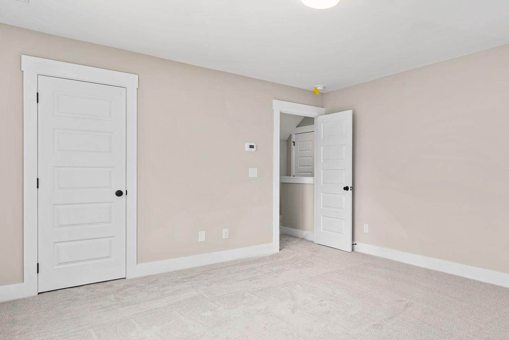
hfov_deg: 74.1
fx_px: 325
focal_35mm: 23
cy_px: 173
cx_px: 333
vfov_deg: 55.2
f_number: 11
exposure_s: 1/2
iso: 100
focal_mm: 15
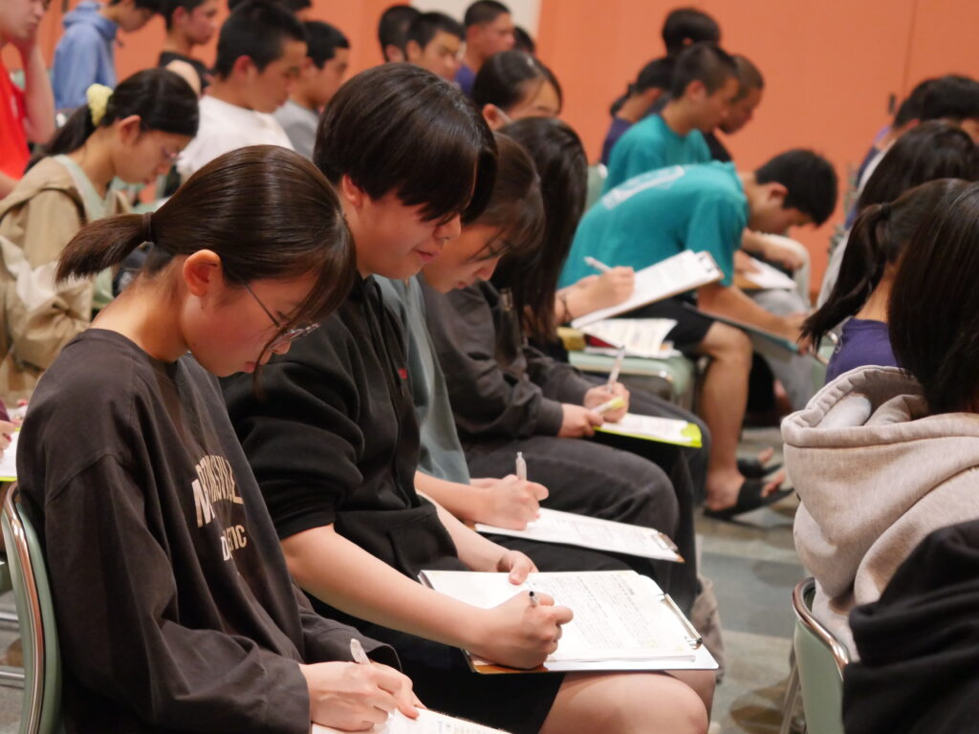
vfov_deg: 13.0
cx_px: 490
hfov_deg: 17.3
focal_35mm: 114
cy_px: 367
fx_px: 3224
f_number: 4.3
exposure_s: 1/50
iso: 3200
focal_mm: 57
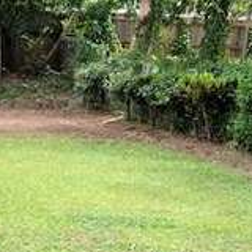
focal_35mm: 93
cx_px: -123
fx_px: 766
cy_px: 227
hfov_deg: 17.0
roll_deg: -0.6
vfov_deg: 18.4
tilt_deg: -14.0
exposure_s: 1/237
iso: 20
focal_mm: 4
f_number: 1.8
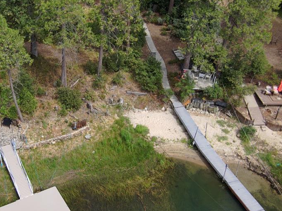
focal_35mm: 46
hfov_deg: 40.8
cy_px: 117
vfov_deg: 31.5
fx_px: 375
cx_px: 99
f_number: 2.8
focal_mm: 3.7
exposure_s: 1/867
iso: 100
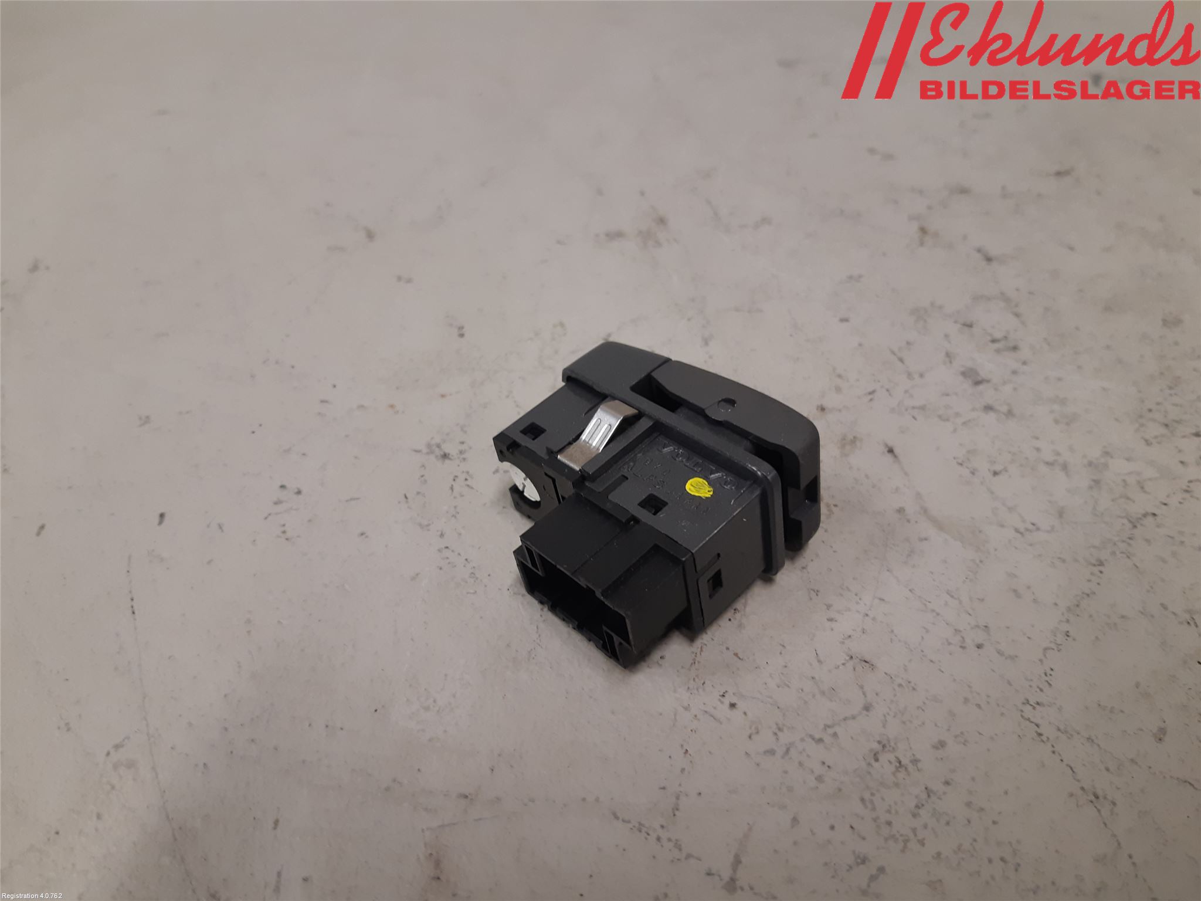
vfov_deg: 53.1
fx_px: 902
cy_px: 450
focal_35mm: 26
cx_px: 600
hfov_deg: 67.3
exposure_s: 1/50
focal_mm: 3.93
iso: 100
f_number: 1.7
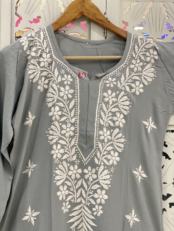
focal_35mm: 52
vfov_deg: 36.8
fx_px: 349
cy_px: 116
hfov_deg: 28.0
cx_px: 87
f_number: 2
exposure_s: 1/100
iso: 200
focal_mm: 6
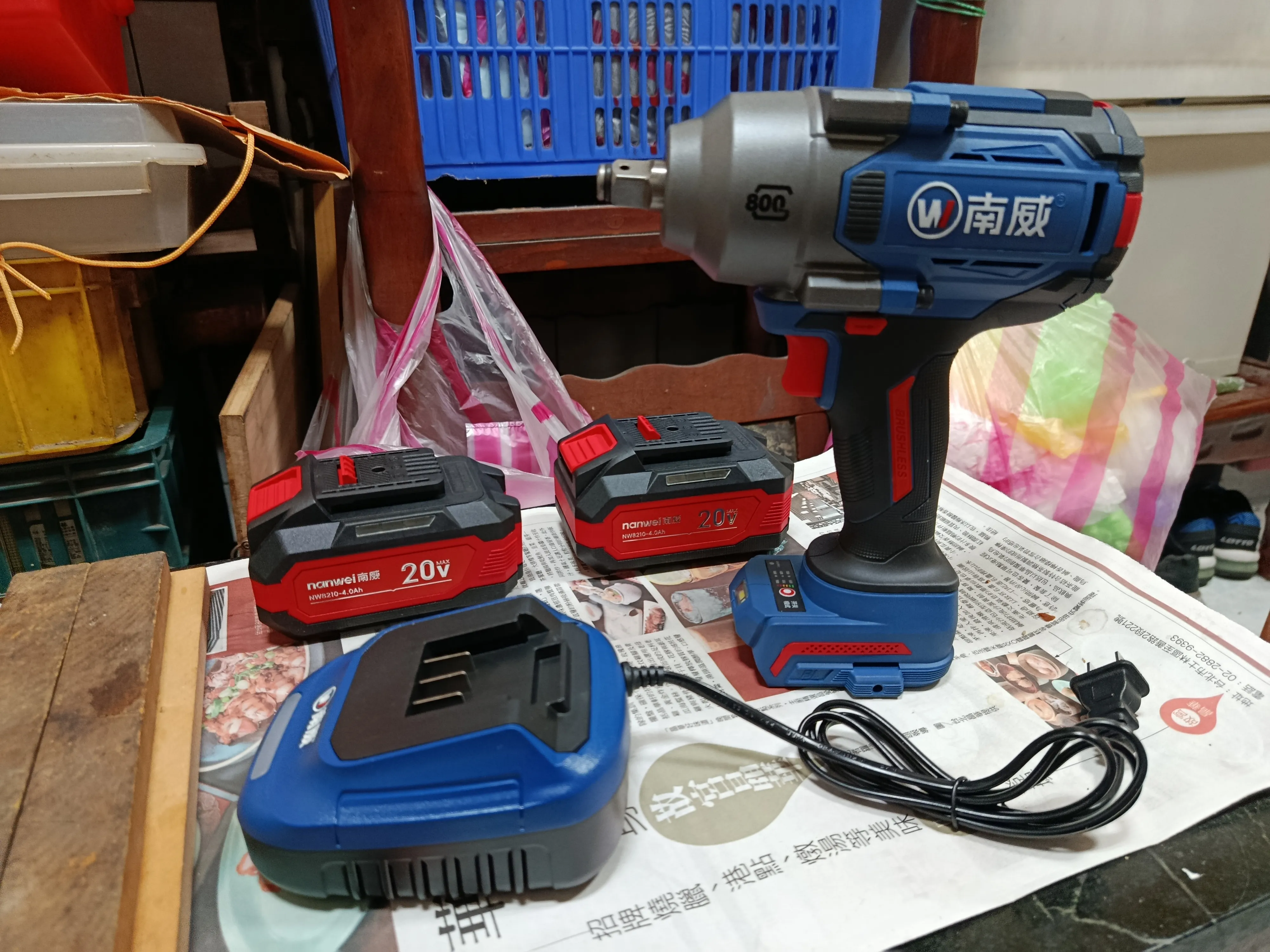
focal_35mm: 24
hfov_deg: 71.6
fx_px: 881
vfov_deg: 56.8
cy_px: 476
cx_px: 635
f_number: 1.7
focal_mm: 5.24
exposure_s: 1/24
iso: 1234
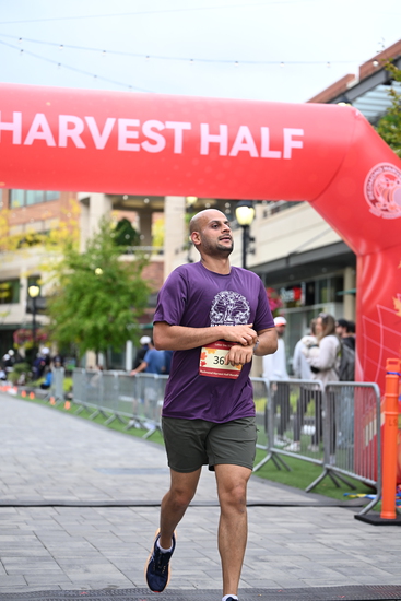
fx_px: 1169
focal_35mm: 70
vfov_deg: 28.8
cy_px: 300
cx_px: 200
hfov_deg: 19.5
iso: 640
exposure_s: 1/1600
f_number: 2.8
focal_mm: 70
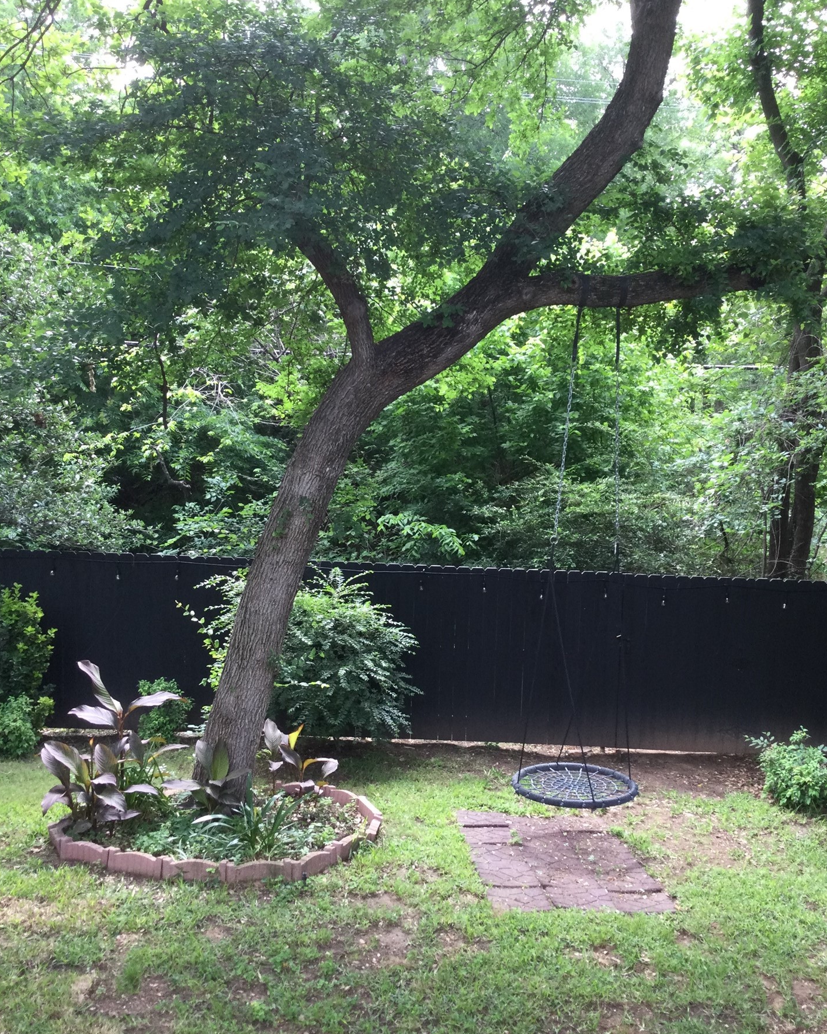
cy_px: 530
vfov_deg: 51.5
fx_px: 1071
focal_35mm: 35
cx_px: 442
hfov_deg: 42.2
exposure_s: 1/40
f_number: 2.4
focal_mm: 3.3
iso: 25
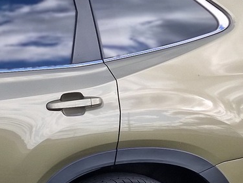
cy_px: 146
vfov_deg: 14.9
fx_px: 695
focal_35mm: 99
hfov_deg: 17.0
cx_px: -169
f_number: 1.8
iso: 50
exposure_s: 1/554
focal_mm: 5.4
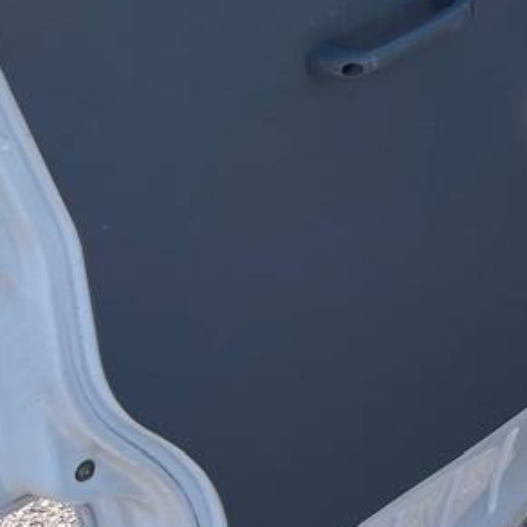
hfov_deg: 17.0
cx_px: 652
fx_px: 1671
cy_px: -141
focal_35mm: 97
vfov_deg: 17.0
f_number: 1.6
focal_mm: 5.1
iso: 32
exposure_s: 1/978
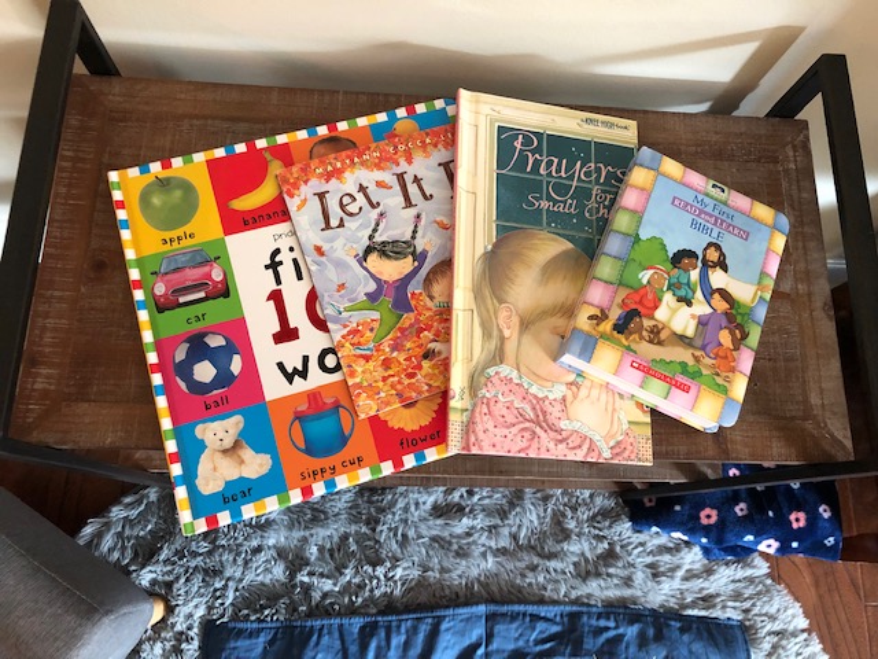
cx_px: 439
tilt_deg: -74.5
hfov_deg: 63.4
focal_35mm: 28
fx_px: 710
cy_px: 330
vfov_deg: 49.7
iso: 100
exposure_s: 1/15
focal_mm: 3.99
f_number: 1.8
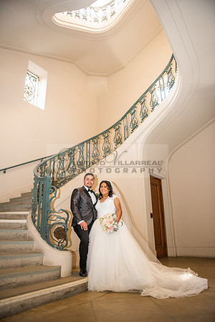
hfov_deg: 53.1
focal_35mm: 24
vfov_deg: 73.7
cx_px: 108
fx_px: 215
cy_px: 161
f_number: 2.8
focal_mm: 24
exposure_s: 1/160
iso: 1600
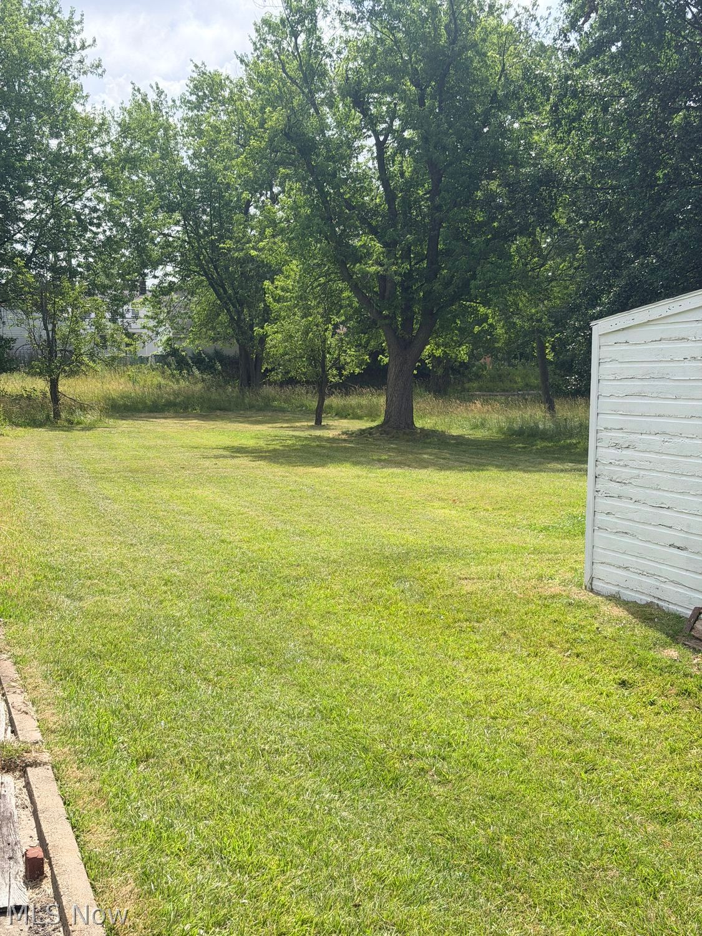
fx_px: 1298
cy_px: 468
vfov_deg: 39.7
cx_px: 351
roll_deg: +1.1
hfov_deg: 30.3
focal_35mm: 48
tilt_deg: -5.6
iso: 100
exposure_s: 1/4878
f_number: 1.78
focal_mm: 6.76
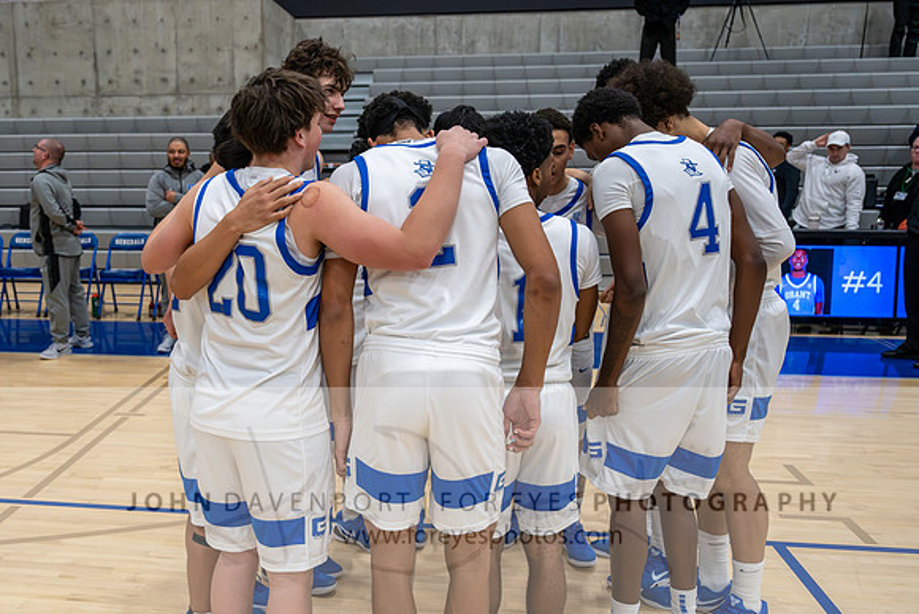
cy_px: 353
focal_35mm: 35
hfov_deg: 53.6
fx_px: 891
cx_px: 313
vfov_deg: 37.9
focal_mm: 24
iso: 4500
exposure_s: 1/1000
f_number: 2.8
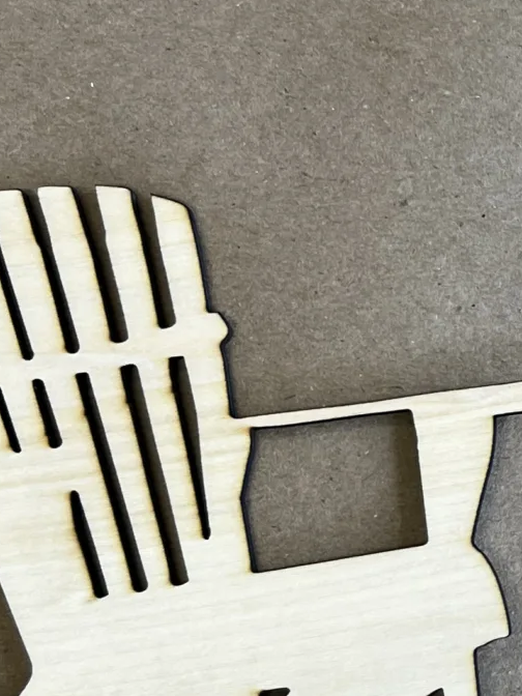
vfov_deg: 19.8
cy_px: 411
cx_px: 751
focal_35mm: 99
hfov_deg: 14.1
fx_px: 1991
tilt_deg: -84.0
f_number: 1.5
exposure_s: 1/120
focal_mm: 5.7
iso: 50
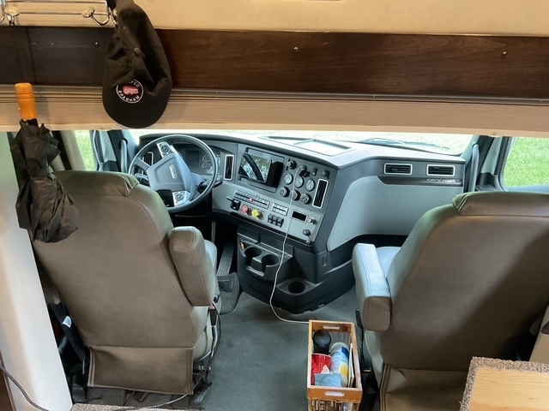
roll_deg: -2.5
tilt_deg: -24.2
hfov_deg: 61.7
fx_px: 460
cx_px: 274
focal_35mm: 29
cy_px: 206
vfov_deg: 48.2
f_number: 1.8
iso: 320
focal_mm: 3
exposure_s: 1/53
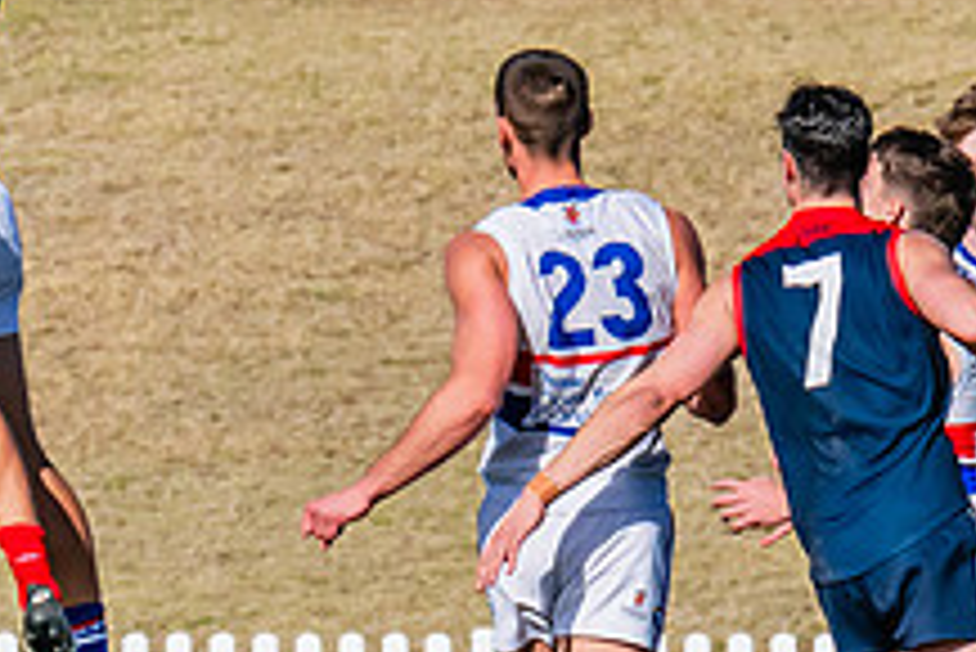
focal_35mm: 1719
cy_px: 261
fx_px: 46633
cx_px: -432
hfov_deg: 1.2
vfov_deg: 0.8
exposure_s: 1/1600
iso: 800
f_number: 13
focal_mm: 380
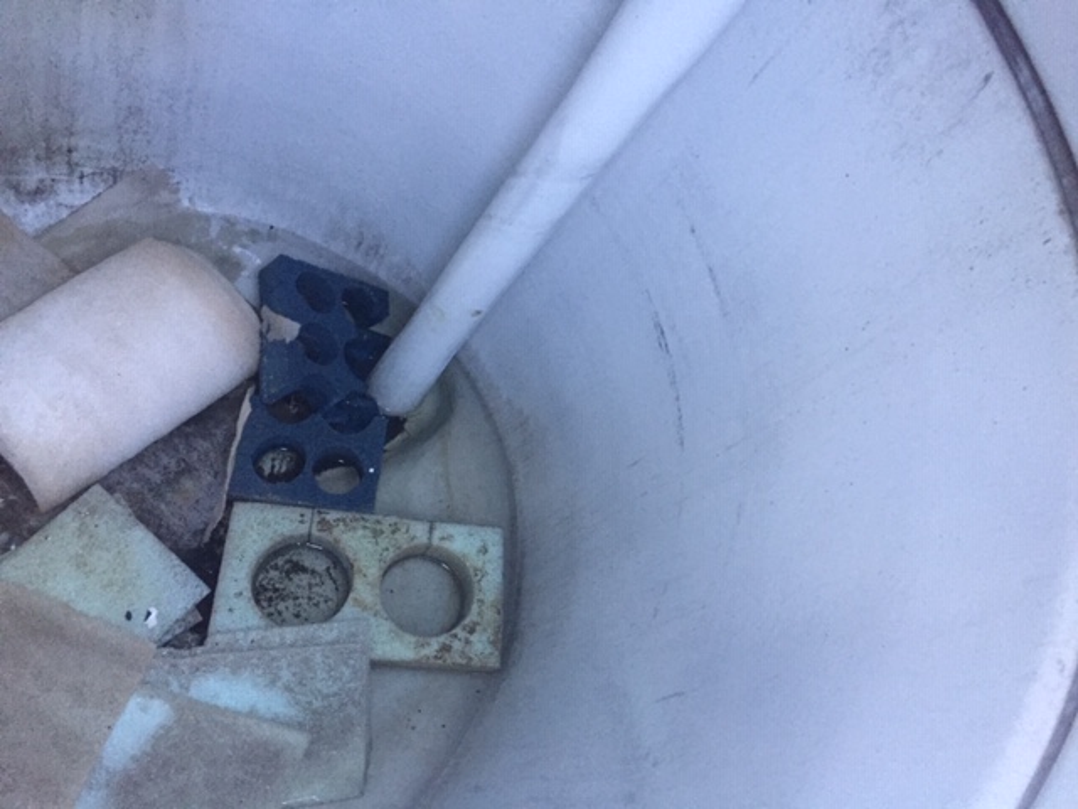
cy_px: 404
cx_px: 539
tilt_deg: -56.8
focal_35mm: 29
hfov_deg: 61.7
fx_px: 903
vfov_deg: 48.2
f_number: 2.2
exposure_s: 1/30
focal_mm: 4.15
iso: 250
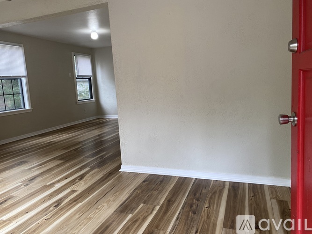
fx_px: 234
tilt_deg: -6.5
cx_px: 156
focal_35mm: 26
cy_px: 117
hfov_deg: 67.3
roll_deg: +3.6
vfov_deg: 53.0
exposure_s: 1/121
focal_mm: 4.25
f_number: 1.8
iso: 125
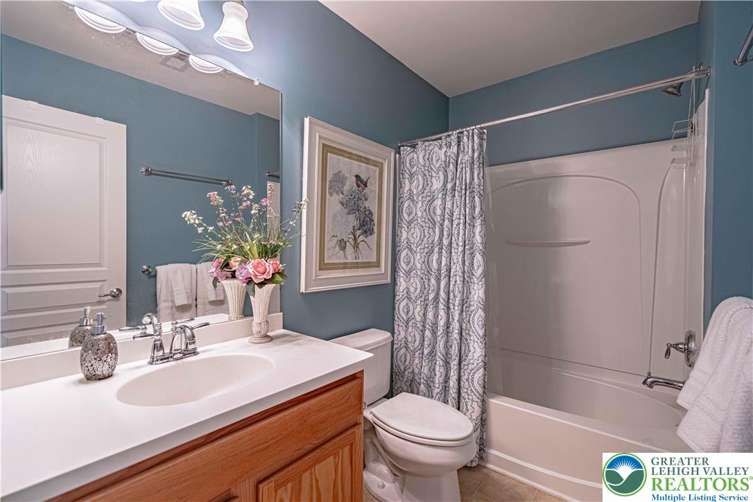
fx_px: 335
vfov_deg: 73.7
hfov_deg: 96.7
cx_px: 376
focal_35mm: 16
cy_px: 251
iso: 1250
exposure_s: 1/500
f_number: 4
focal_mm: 16
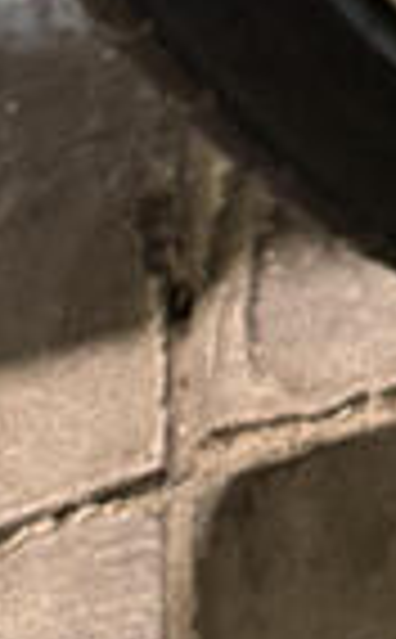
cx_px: 994
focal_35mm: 184
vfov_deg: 9.7
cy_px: -1026
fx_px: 3197
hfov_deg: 6.7
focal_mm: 6.76
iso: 320
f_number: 1.78
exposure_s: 1/60
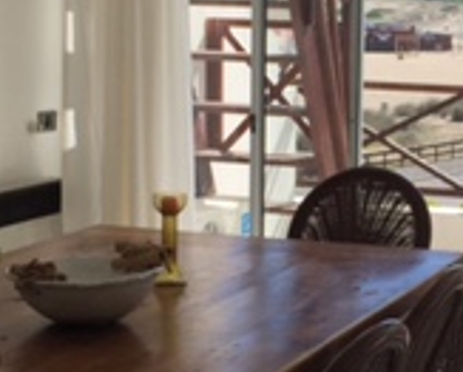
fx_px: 1524
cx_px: 406
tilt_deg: -8.0
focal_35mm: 111
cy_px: 176
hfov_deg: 17.1
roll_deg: -1.5
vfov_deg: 13.9
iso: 32
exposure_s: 1/1163
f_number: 2.2
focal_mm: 4.15
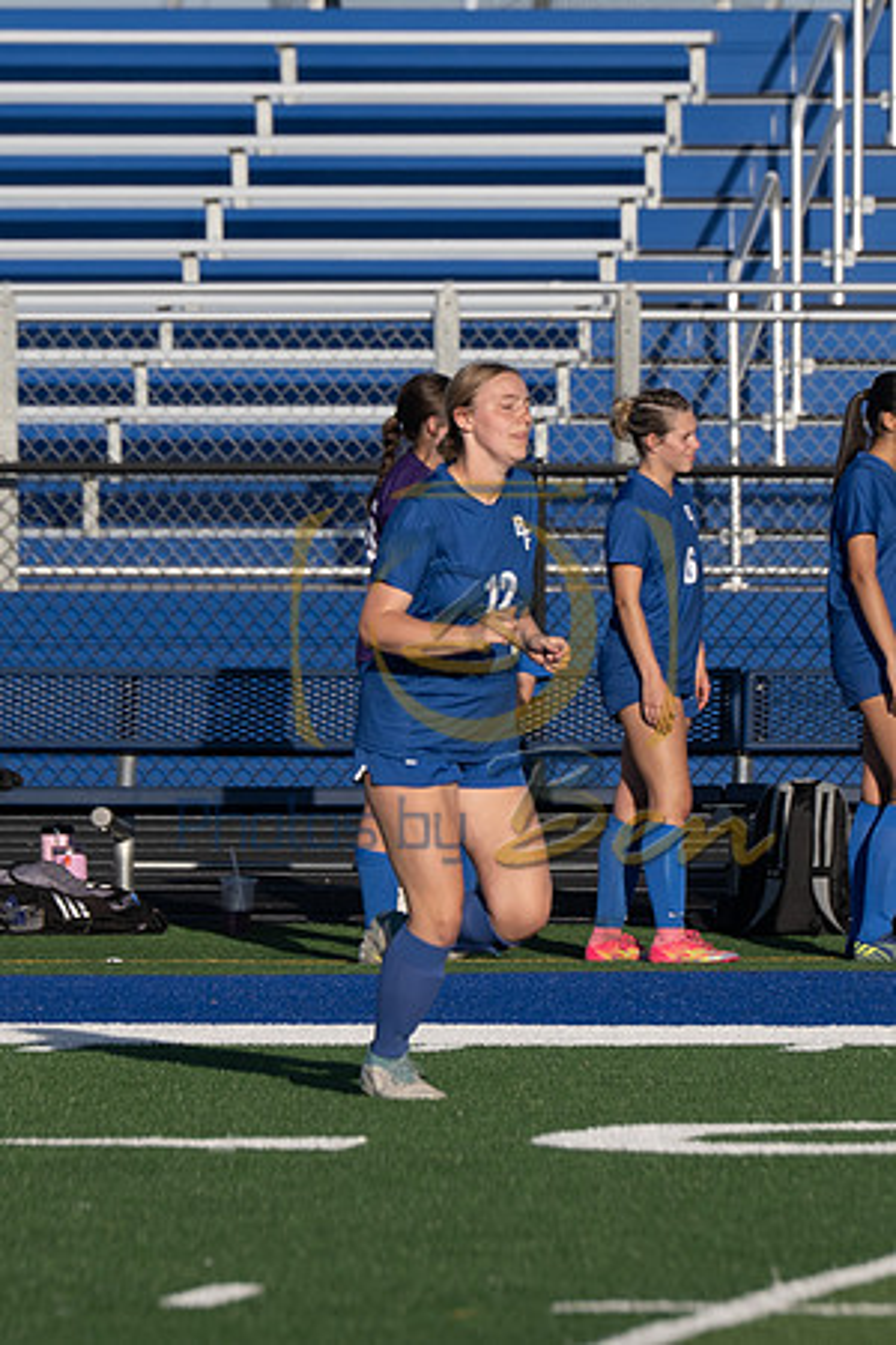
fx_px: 20941
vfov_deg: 3.7
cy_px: 502
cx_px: 484
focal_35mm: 561
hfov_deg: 2.5
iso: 160
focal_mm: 200
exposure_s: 1/1600
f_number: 4.5
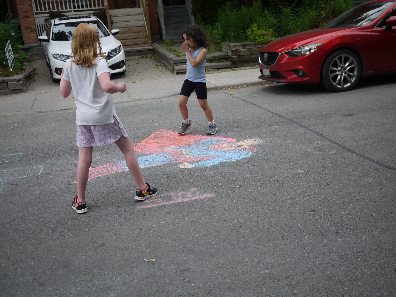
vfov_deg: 36.0
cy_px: 148
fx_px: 458
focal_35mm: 40
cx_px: 198
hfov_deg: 46.8
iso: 100
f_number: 2
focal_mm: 20
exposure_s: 1/1000
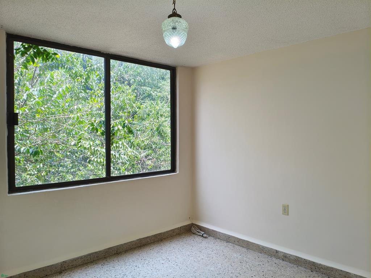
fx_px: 279
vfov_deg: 53.1
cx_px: 186
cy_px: 139
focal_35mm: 26
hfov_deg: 67.3
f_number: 1.5
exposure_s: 1/120
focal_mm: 4.94
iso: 160
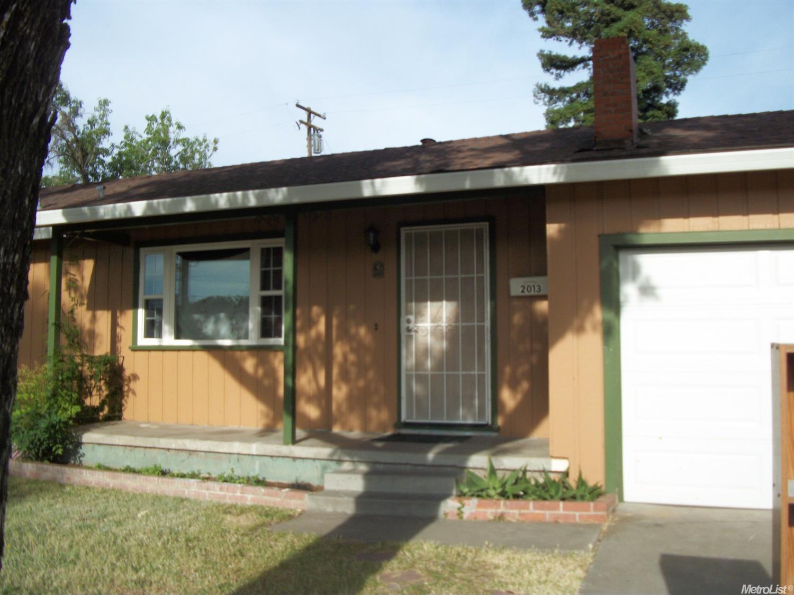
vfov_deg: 44.1
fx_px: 734
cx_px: 397
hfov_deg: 56.8
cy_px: 298
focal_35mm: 32
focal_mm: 5.7
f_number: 8.8
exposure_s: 1/125
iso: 80
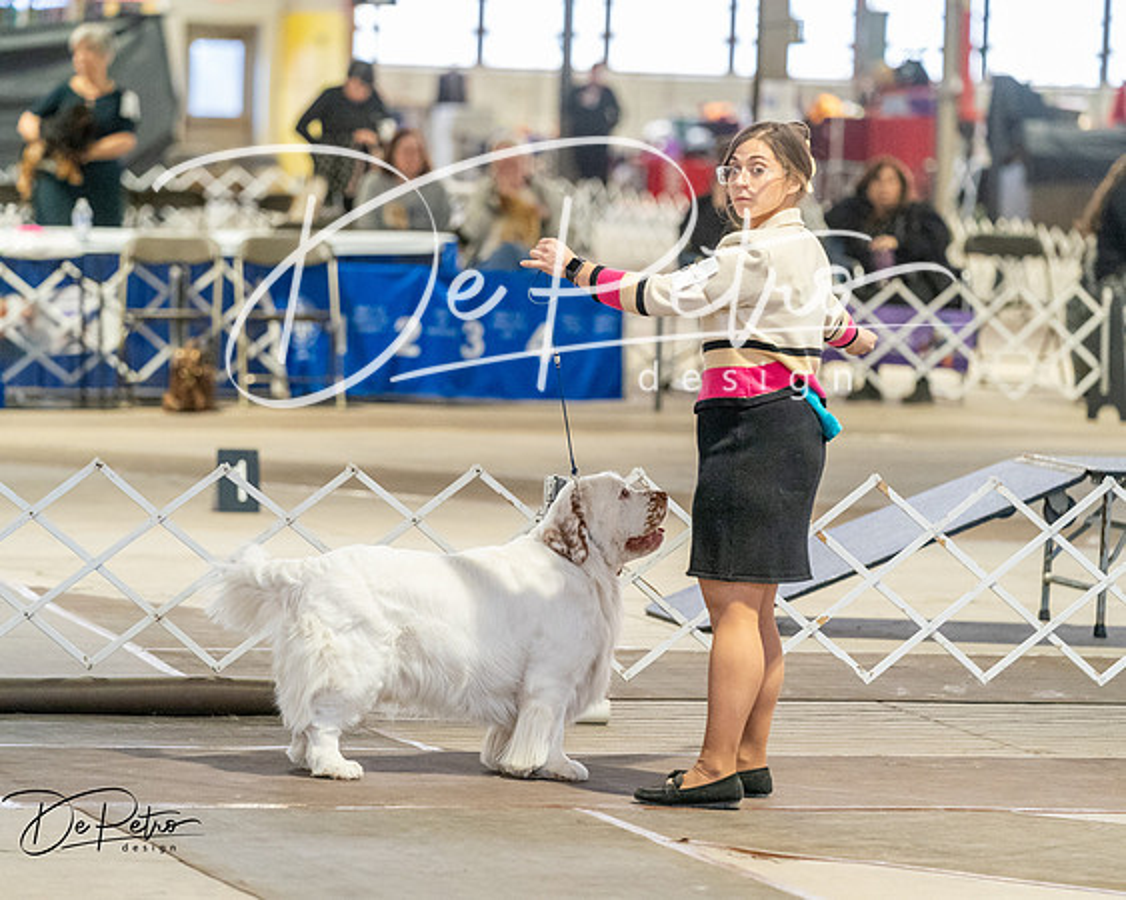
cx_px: 563
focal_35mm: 202
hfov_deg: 9.6
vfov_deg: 7.7
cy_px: 450
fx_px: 6716
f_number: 3.5
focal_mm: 179
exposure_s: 1/250
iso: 6400
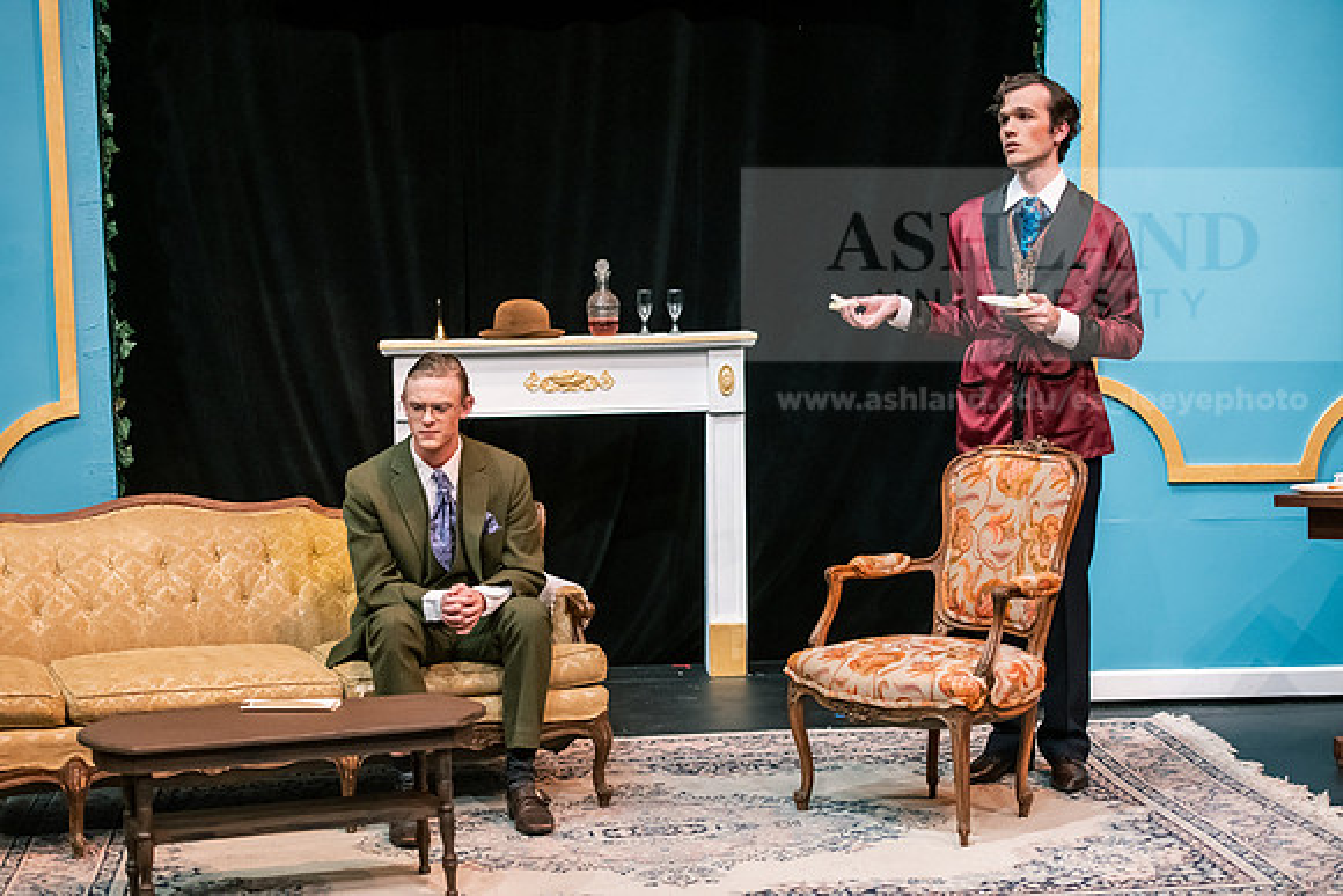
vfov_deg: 19.5
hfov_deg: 28.8
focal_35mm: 70
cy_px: 448
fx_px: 2612
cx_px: 672
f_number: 3.2
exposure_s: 1/200
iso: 3200
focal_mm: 70
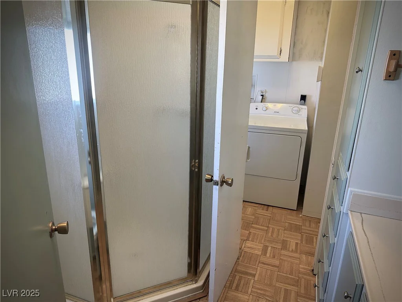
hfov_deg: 71.6
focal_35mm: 24
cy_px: 151
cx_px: 201
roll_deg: -0.5
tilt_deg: -17.0
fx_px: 279
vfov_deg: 56.8
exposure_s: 1/120
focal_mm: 6.86
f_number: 1.78
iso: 200
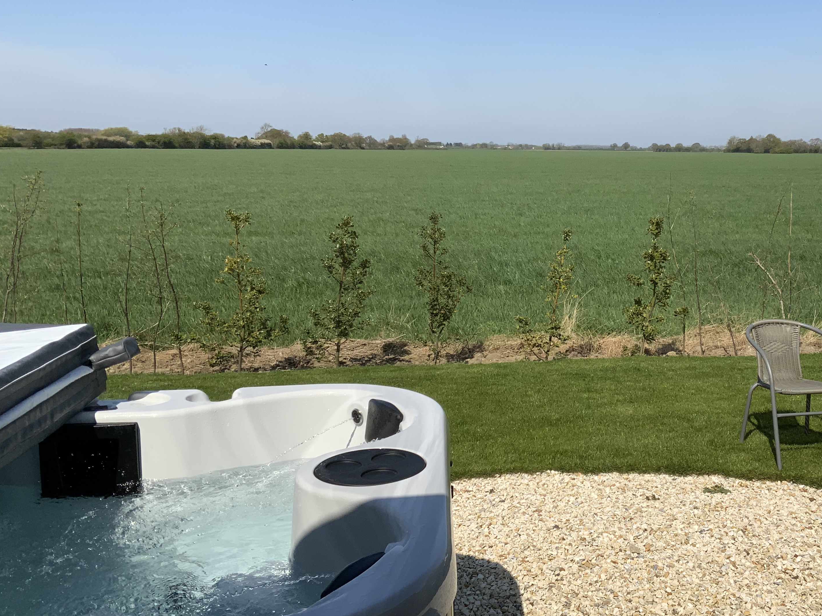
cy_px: 279
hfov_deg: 44.8
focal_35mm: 41
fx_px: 974
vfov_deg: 35.1
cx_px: 574
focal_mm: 3
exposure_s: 1/3125
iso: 16
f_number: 1.8
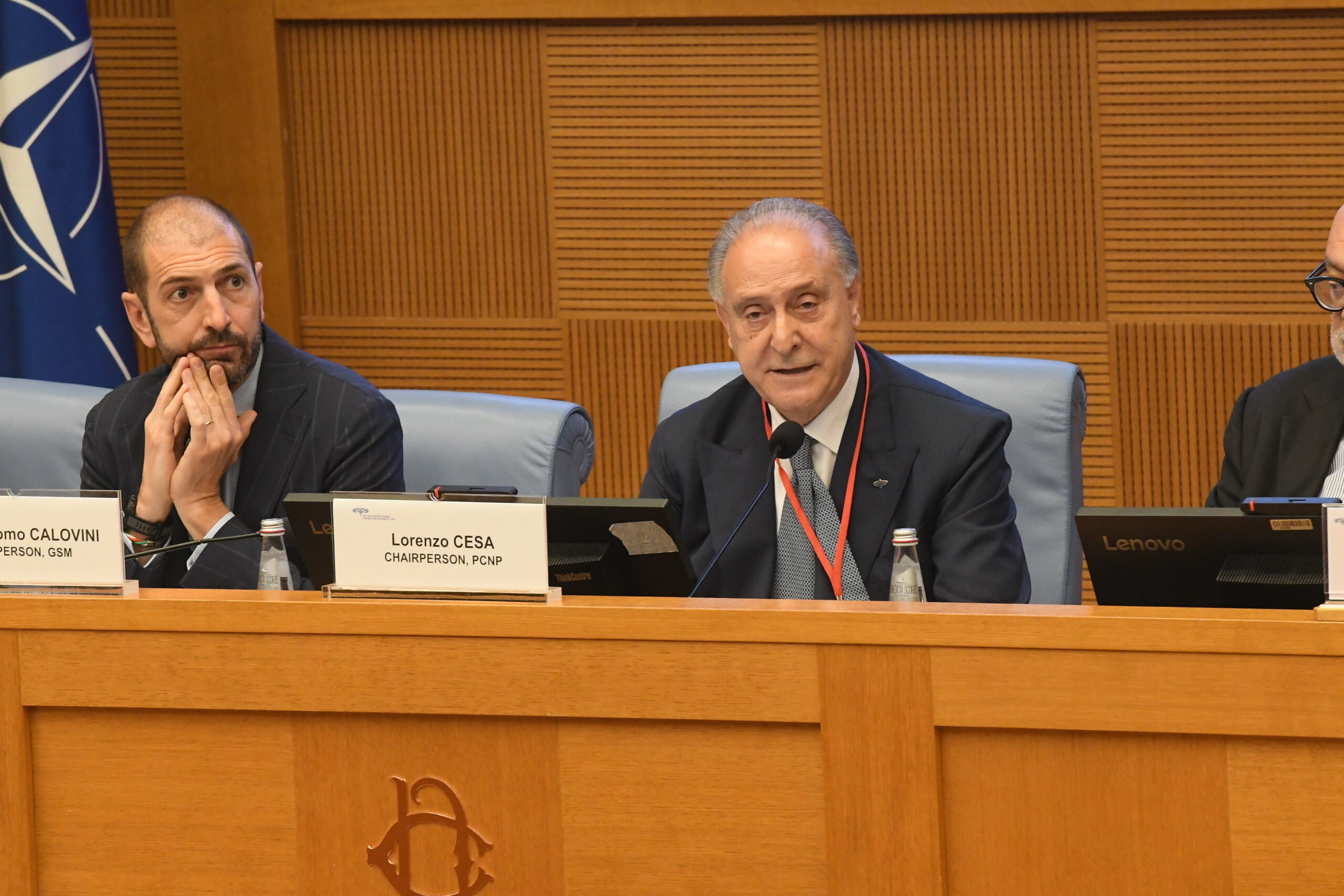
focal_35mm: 300
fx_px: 11200
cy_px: 448
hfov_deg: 6.9
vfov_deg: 4.6
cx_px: 672
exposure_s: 1/250
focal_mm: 200
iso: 5000
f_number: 6.3
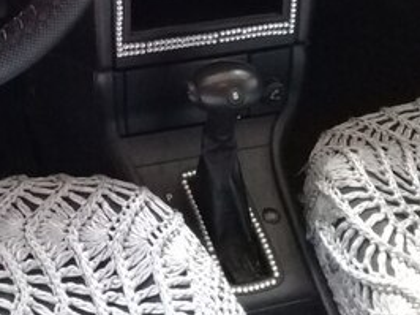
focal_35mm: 77
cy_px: -47
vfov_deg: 18.3
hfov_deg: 24.9
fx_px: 933
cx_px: 76
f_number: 2.2
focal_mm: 3.3
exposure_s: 1/17
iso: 400
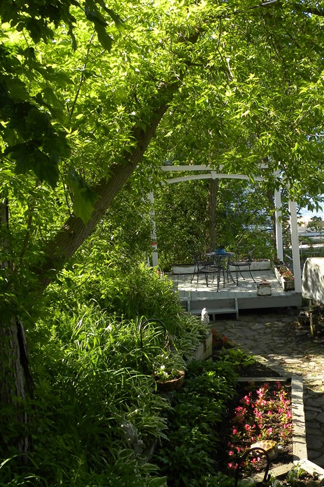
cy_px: 252
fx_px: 730
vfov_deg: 36.9
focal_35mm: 54
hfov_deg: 24.2
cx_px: 301
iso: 64
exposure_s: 1/140
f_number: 4
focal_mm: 6.6
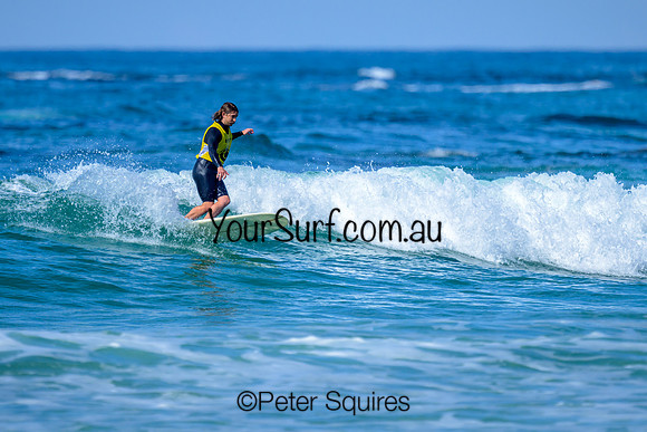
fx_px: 19773
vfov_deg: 1.3
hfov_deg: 1.9
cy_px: 189
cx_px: 289
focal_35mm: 1100
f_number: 6.3
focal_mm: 800
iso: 250
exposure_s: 1/2000
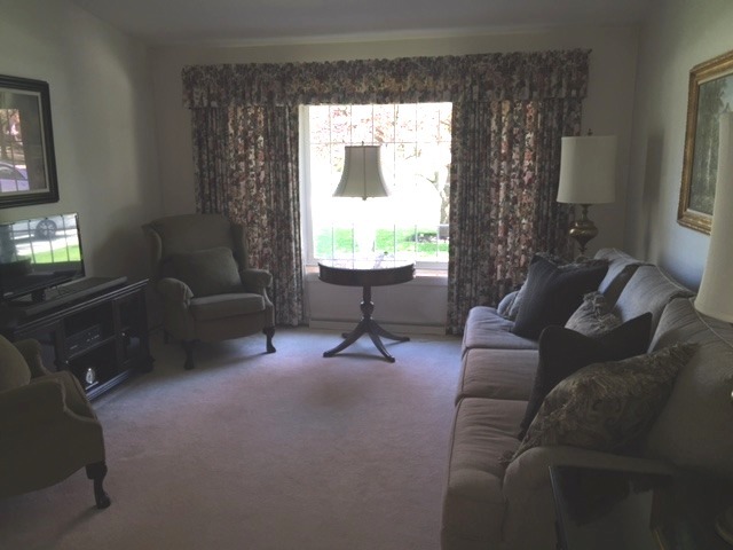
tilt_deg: -10.9
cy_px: 275
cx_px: 366
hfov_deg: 61.7
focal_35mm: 29
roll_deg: +0.3
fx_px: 614
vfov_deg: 48.2
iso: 32
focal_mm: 4.15
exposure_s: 1/30
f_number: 2.2
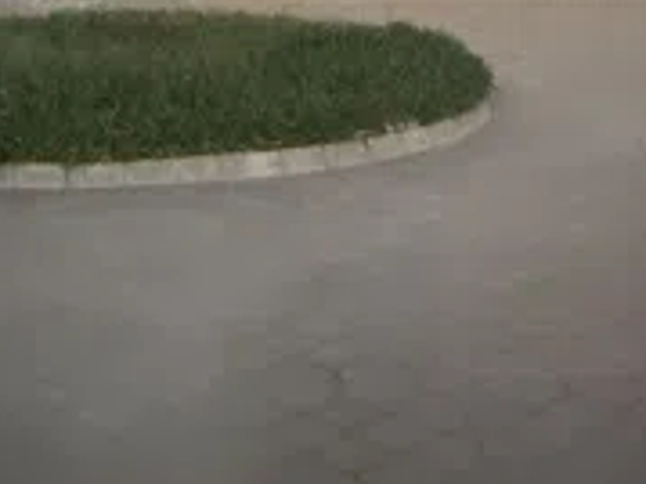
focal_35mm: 50
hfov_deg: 37.6
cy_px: -224
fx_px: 932
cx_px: 195
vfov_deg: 23.7
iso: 1250
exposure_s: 1/50
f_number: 2.2
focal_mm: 2.22
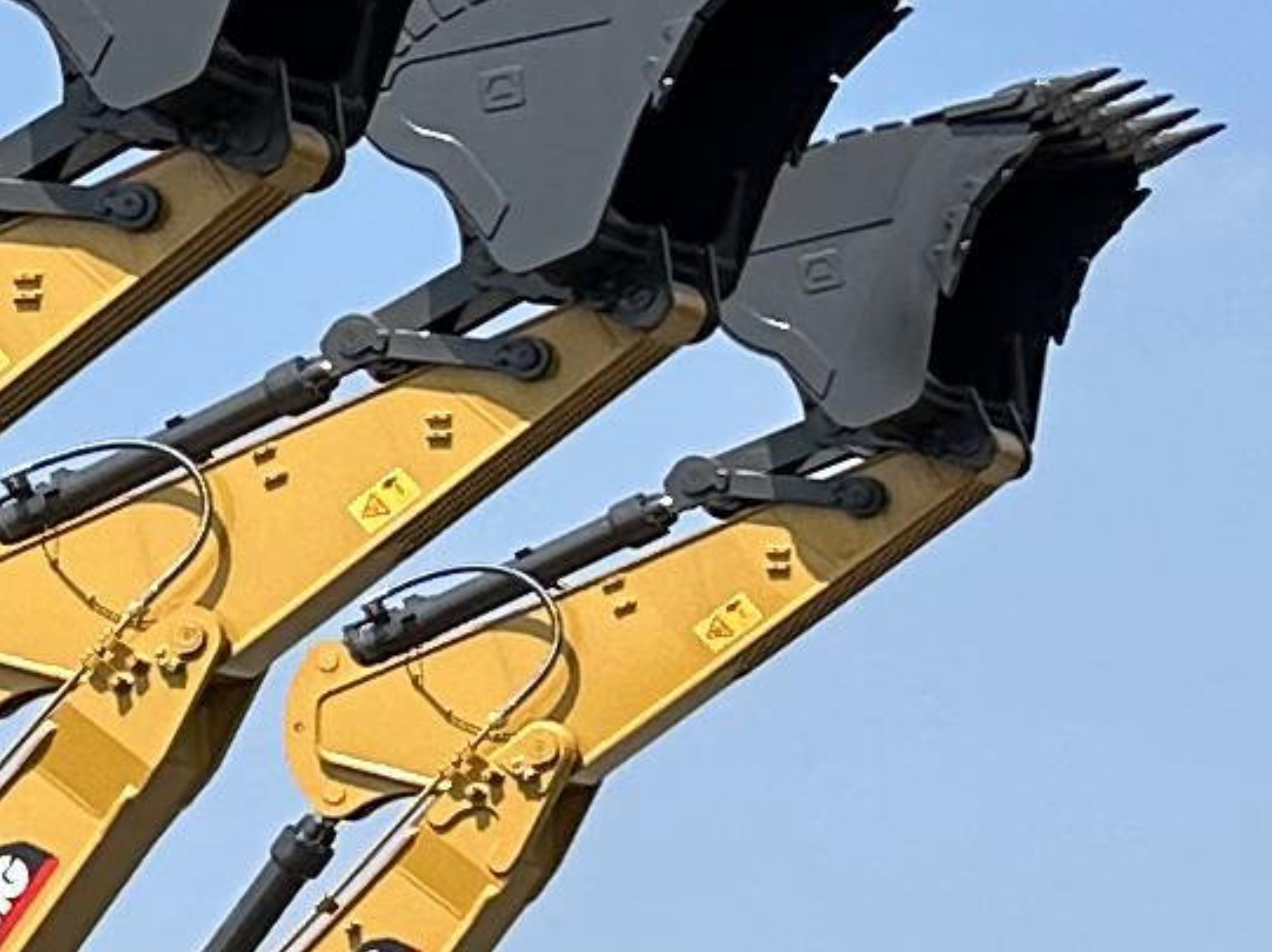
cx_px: -2859
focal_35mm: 179
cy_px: 106
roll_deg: +3.2
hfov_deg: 8.6
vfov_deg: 8.3
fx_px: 6573
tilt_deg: +15.8
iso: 80
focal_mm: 6.86
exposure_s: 1/5263
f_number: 1.78
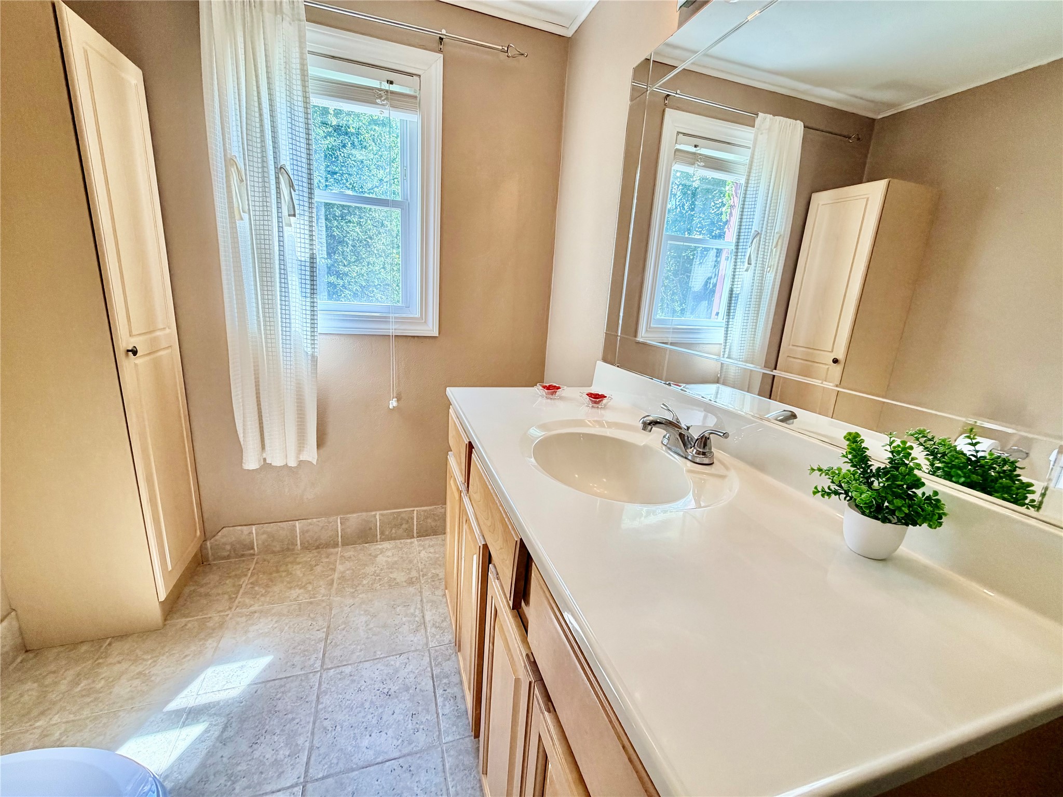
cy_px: 398
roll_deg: -3.8
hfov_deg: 102.1
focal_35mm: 14
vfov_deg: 85.7
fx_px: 430
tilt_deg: -14.7
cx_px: 532
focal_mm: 2.22
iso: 100
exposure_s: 1/120
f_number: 2.2
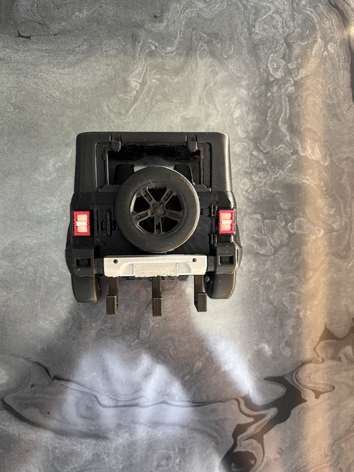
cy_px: 237
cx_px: 172
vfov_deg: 65.3
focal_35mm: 27
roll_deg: +0.9
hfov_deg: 51.3
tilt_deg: -1.9
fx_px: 368
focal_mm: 5.96
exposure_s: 1/50
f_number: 1.6
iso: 200
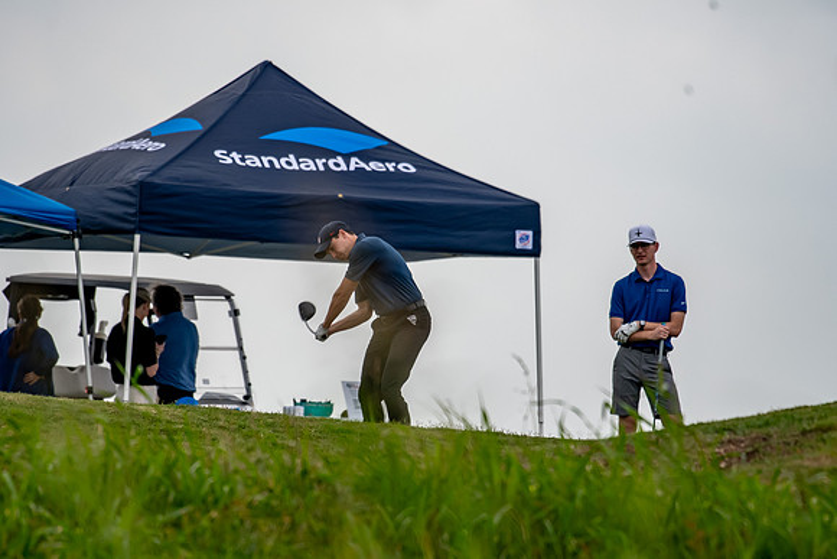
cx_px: 418
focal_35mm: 585
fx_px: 13604
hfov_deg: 3.5
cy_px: 280
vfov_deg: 2.4
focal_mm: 390
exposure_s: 1/2000
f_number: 5.6
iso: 360
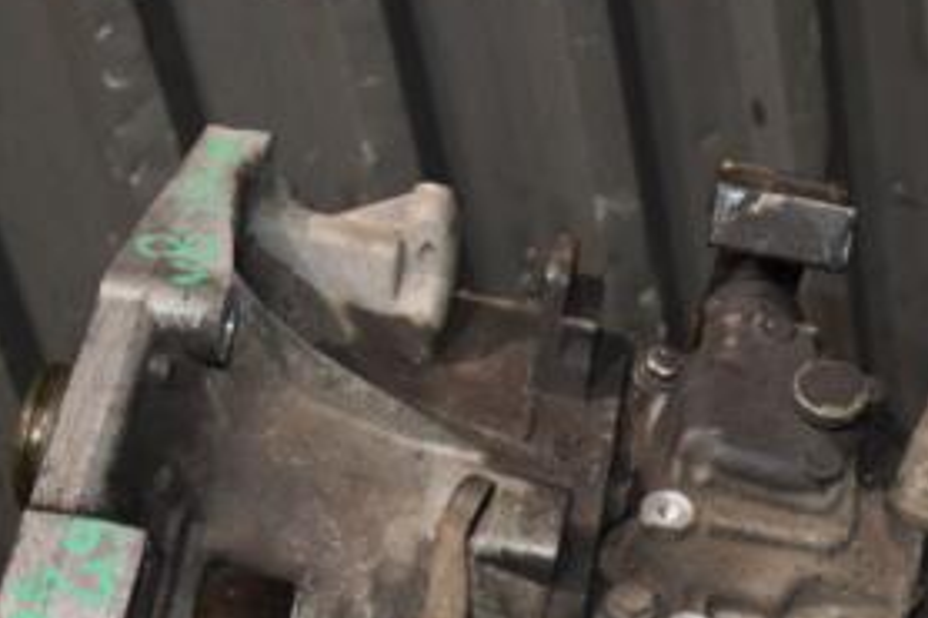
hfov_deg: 28.8
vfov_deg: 19.6
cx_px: 781
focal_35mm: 68
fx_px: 1754
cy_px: 568
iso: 800
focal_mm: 21
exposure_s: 1/60
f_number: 5
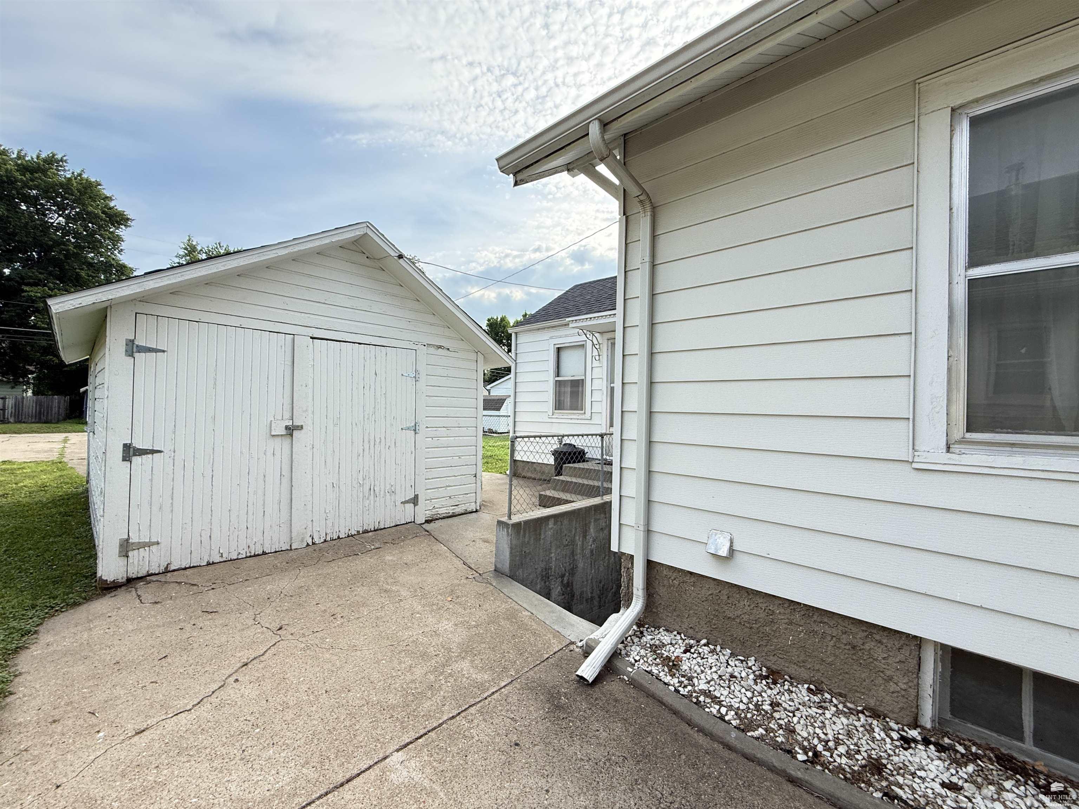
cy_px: 404
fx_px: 436
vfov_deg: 85.7
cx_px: 540
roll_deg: -0.8
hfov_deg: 102.1
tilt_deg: +1.6
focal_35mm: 14
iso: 64
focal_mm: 2.22
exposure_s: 1/506
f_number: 2.2
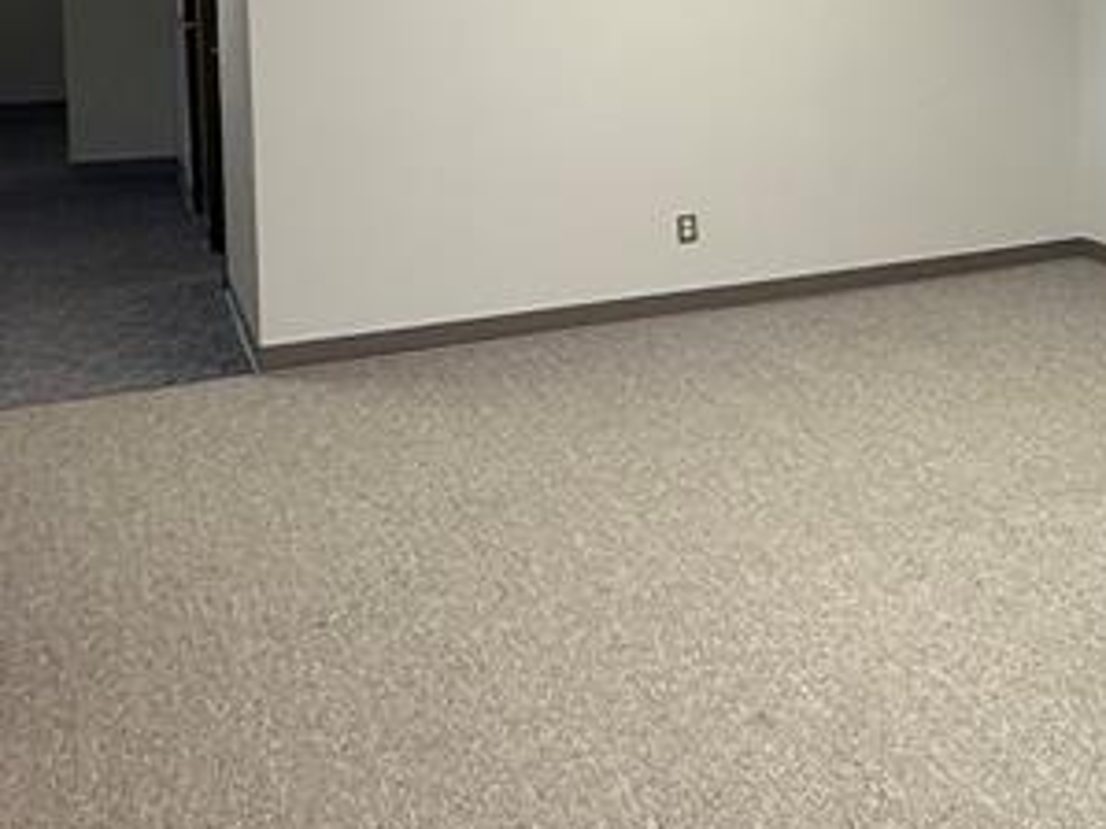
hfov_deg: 32.6
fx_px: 1533
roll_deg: -0.1
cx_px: 1332
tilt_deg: -2.8
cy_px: 48
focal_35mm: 48
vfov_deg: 28.8
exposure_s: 1/120
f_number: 2.2
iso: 200
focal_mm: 2.22
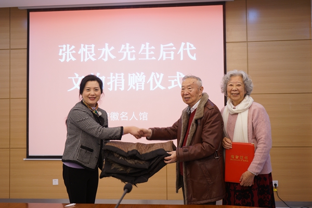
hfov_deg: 48.5
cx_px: 156
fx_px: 347
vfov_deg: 33.4
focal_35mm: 40
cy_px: 104
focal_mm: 40
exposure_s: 1/8
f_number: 5.6
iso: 400
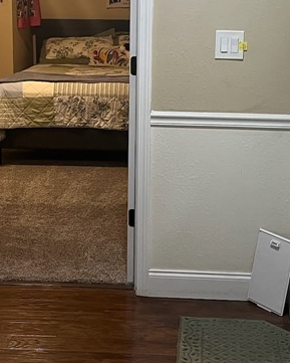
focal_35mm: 72
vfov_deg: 26.3
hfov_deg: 21.3
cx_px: 163
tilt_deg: -10.5
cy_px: 139
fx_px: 772
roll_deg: -1.3
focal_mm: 5.1
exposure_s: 1/60
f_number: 1.6
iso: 160
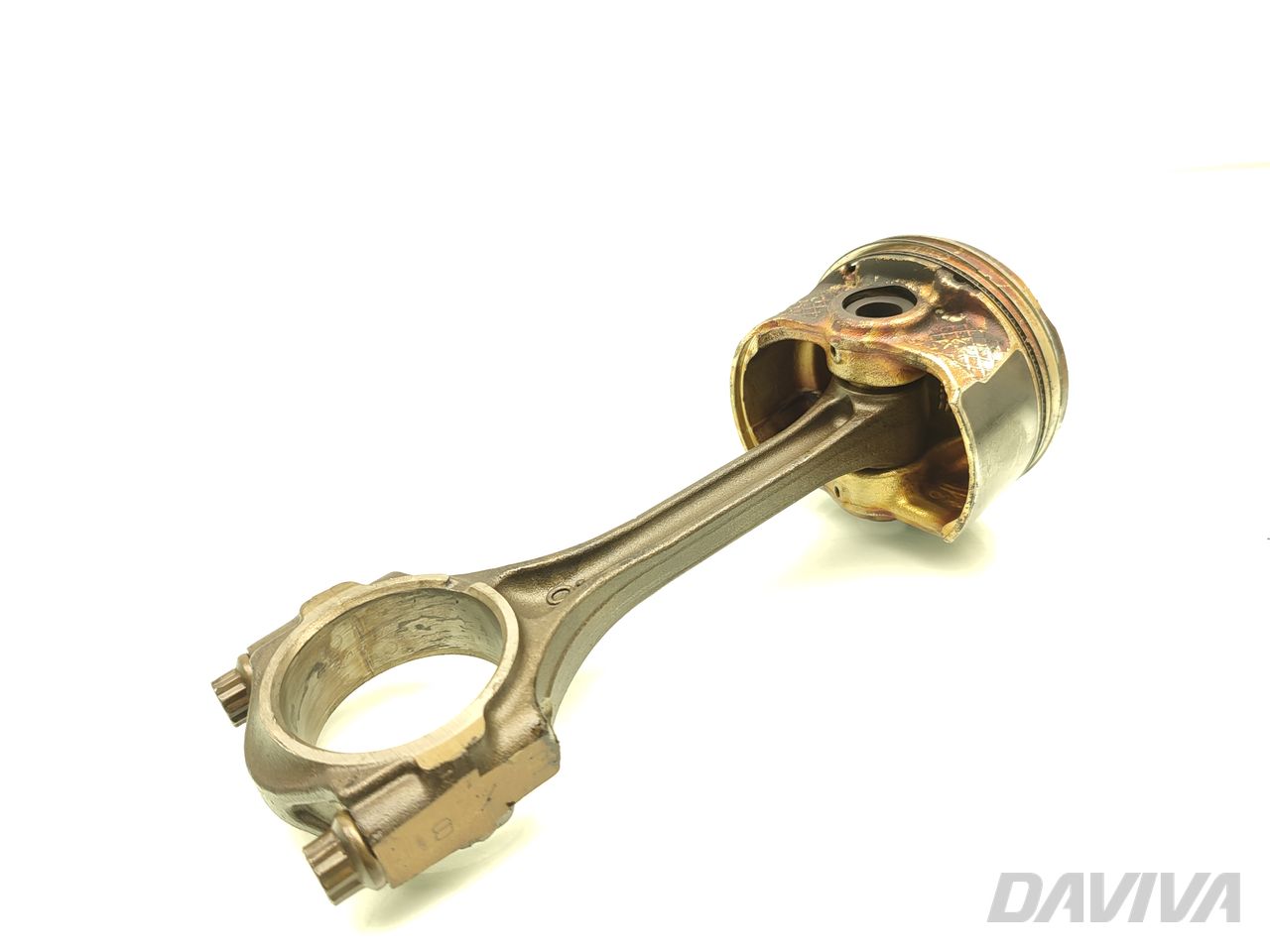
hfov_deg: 71.6
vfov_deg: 56.8
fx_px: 881
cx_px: 635
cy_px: 476
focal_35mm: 24
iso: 250
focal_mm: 5.89
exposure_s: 1/100
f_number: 1.89
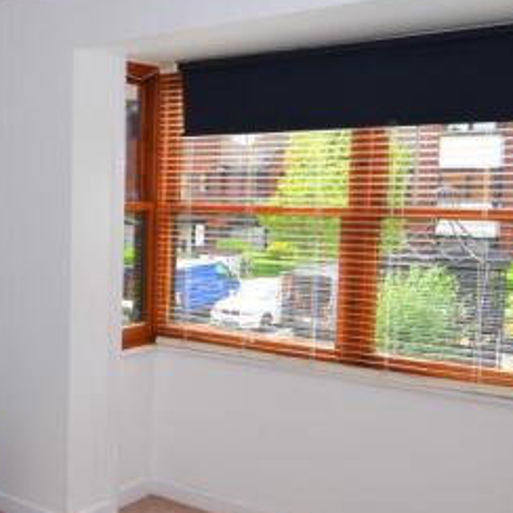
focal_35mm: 48
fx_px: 805
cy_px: 264
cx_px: -45
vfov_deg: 35.4
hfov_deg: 31.5
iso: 250
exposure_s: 1/125
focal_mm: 14
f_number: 5.6
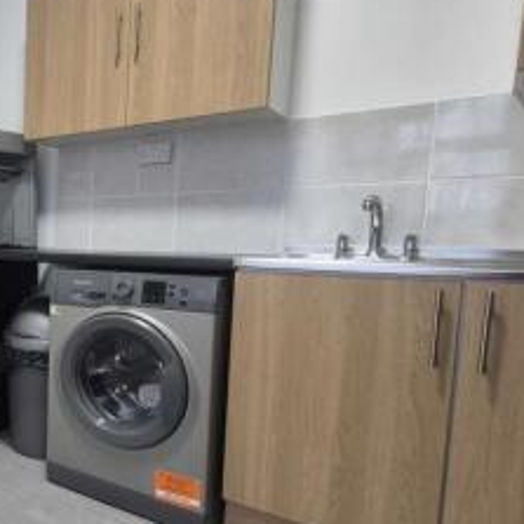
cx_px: -46
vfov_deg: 53.9
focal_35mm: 30
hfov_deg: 42.9
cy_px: 290
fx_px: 514
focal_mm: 1.74
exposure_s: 1/50
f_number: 2.2
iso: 100
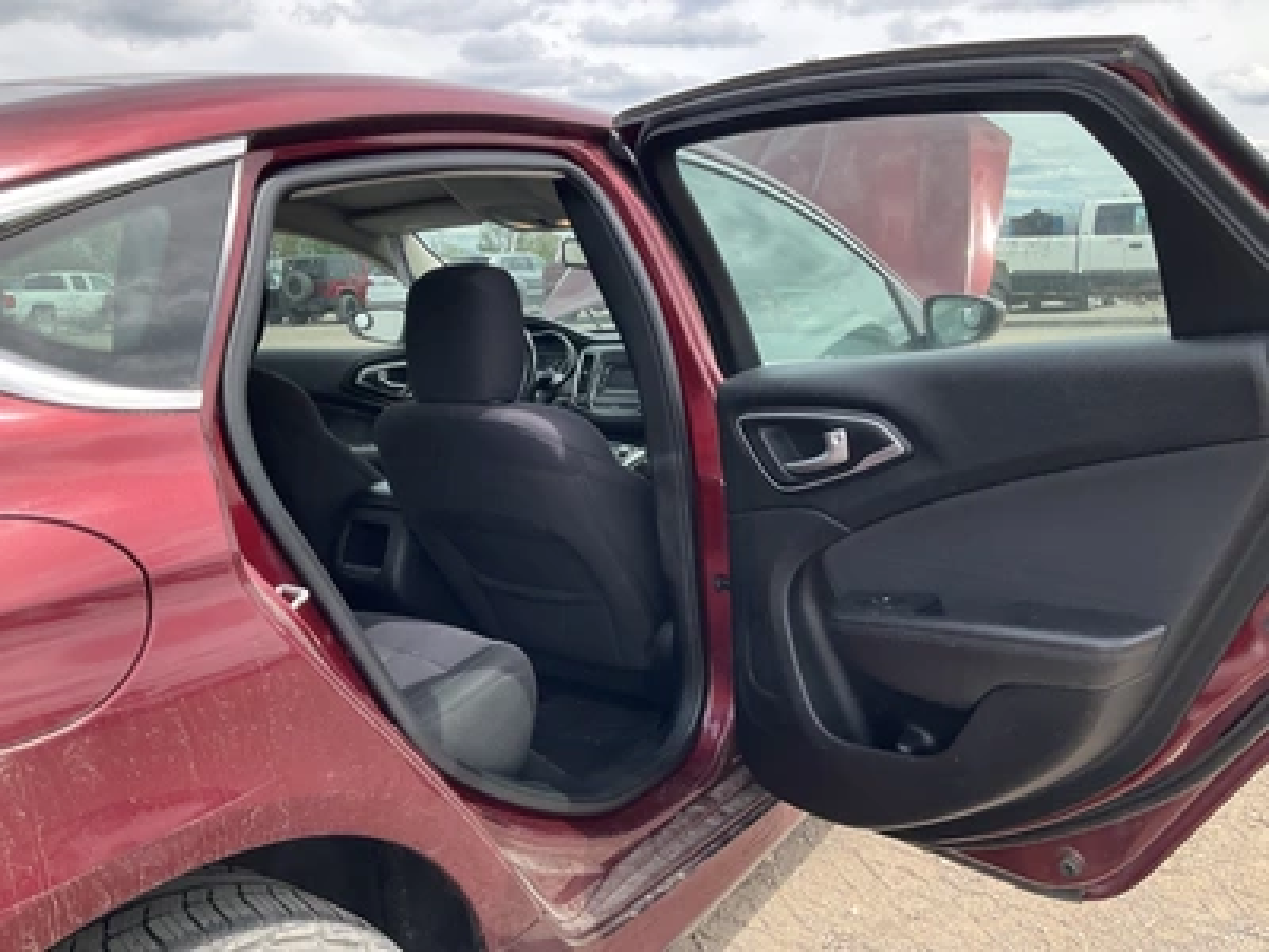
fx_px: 1063
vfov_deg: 48.2
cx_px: 634
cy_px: 476
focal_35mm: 29
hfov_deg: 61.7
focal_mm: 3
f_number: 1.8
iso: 25
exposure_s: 1/551
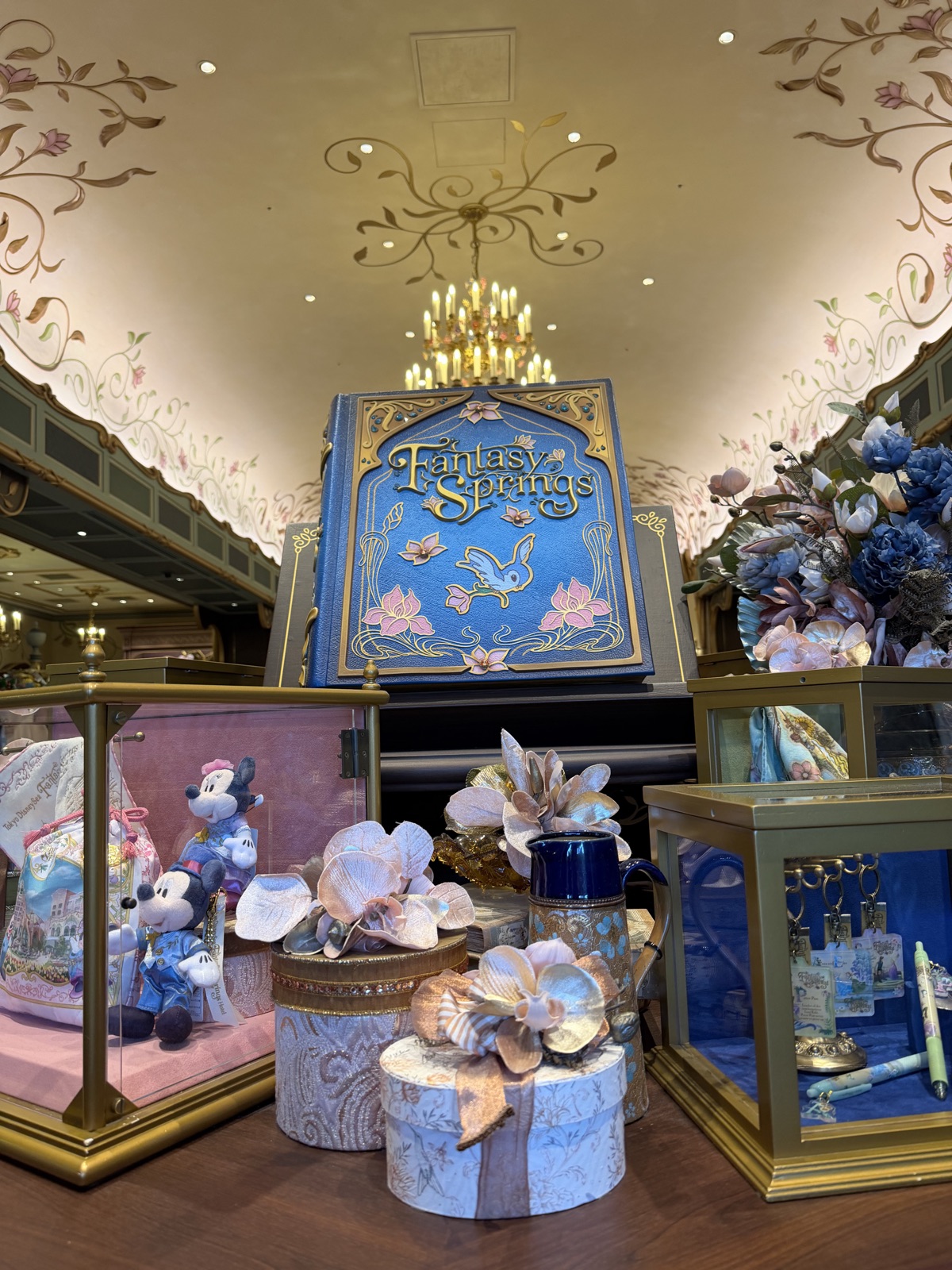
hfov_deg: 56.8
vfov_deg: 71.6
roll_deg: +1.5
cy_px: 635
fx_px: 880
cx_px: 476
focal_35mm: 24
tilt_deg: +5.7
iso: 125
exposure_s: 1/100
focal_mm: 6.76
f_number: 1.78
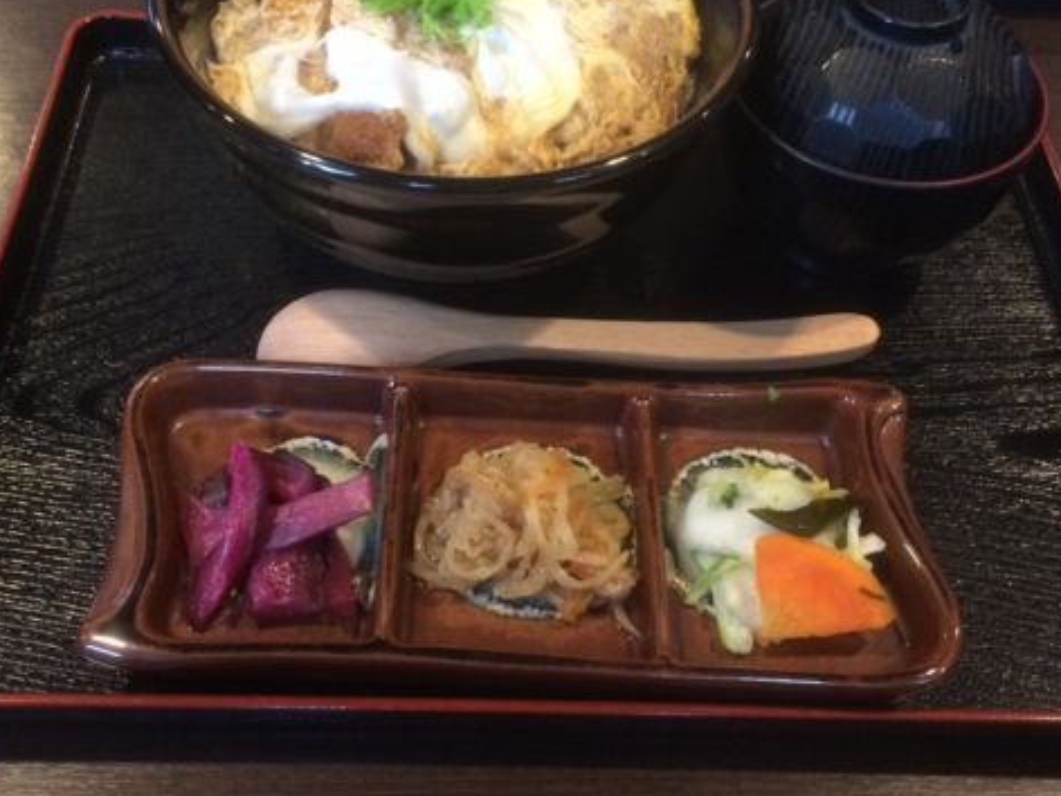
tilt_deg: -48.4
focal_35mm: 43
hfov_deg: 43.8
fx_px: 1318
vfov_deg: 33.5
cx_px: 506
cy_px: 307
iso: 320
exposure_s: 1/20
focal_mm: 4.15
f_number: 2.2
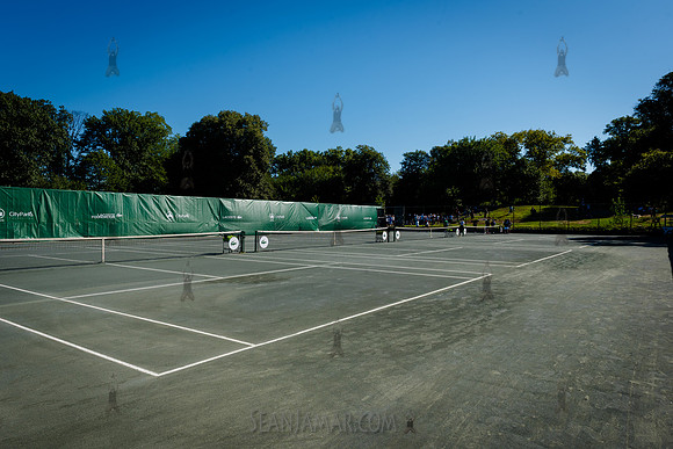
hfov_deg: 73.7
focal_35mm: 24
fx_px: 449
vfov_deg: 53.2
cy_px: 224
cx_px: 336
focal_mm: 24
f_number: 9
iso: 200
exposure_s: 1/400
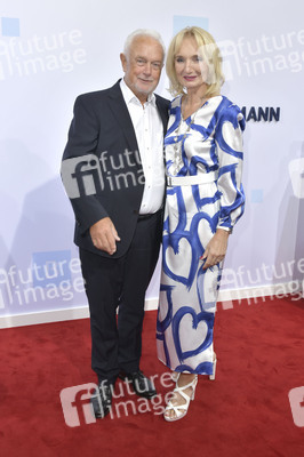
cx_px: 152
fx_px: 406
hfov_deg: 41.0
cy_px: 228
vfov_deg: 58.8
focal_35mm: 32
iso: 320
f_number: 7.1
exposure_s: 1/160
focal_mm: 32
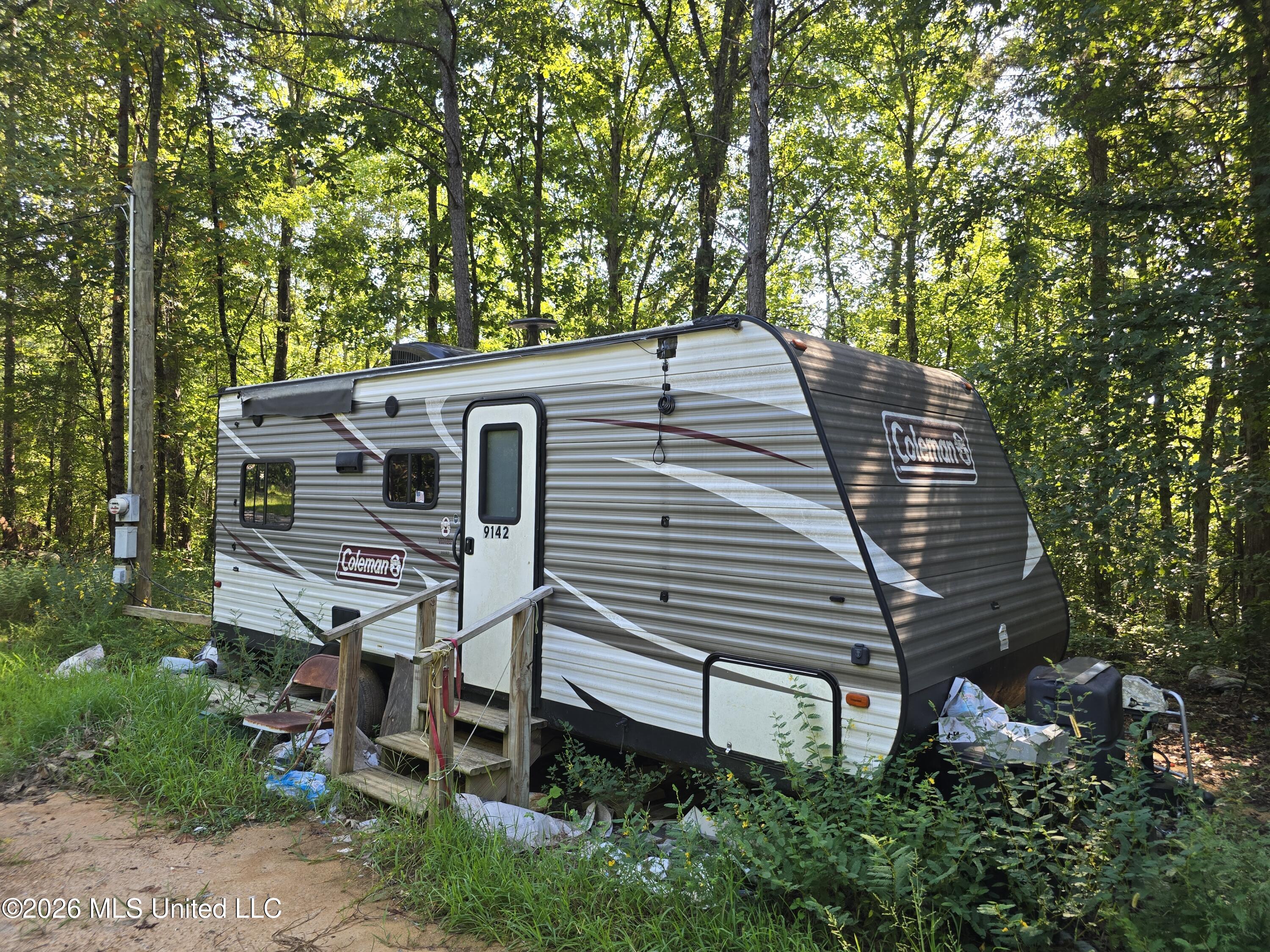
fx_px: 844
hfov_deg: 73.9
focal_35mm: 23
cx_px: 635
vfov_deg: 58.9
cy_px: 476
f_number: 1.7
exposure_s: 1/180
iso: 50
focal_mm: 6.3
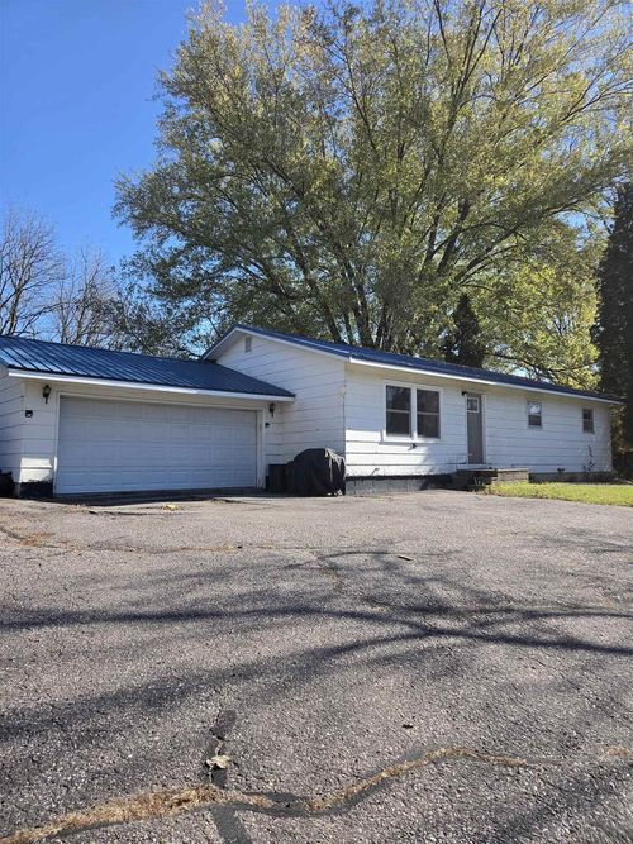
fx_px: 561
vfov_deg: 73.9
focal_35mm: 23
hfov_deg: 58.9
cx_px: 316
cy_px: 422
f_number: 1.8
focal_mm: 5.4
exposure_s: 1/1978
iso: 80
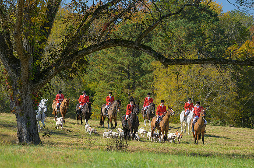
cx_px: 137
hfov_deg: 11.1
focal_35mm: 185
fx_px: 1302
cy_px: 95
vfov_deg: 7.4
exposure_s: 1/800
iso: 200
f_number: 4
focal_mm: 160
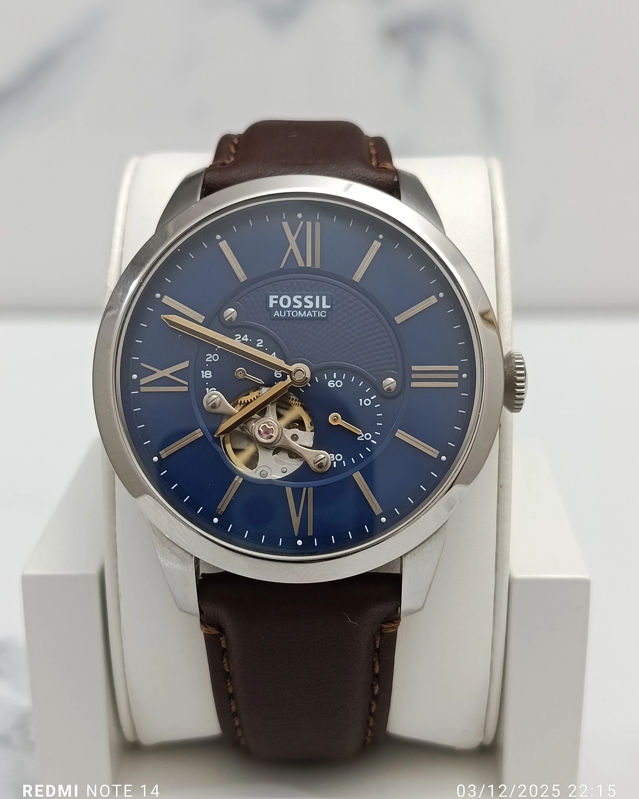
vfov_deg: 36.7
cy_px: 390
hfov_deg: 29.7
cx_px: 319
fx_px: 1206
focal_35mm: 51
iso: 411
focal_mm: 5.24
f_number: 1.7
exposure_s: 1/100
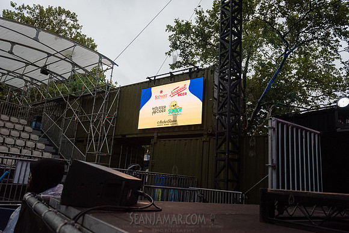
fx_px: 262
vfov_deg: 48.0
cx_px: 174
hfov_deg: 67.4
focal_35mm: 27
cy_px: 116
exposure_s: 1/2000
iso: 5000
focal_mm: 27
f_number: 3.5
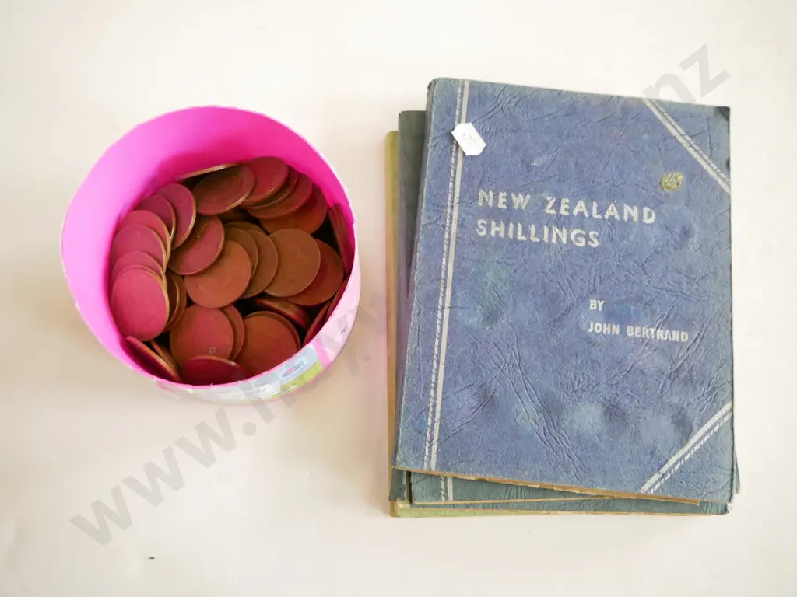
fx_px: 691
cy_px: 298
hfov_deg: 60.0
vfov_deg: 46.8
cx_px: 398
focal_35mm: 30
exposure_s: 1/60
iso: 1250
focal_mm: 15
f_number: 4
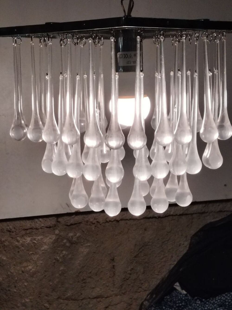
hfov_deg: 17.8
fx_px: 742
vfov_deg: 23.6
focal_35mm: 83
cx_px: 116
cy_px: 155
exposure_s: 1/100
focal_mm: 5.25
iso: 191
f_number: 1.75
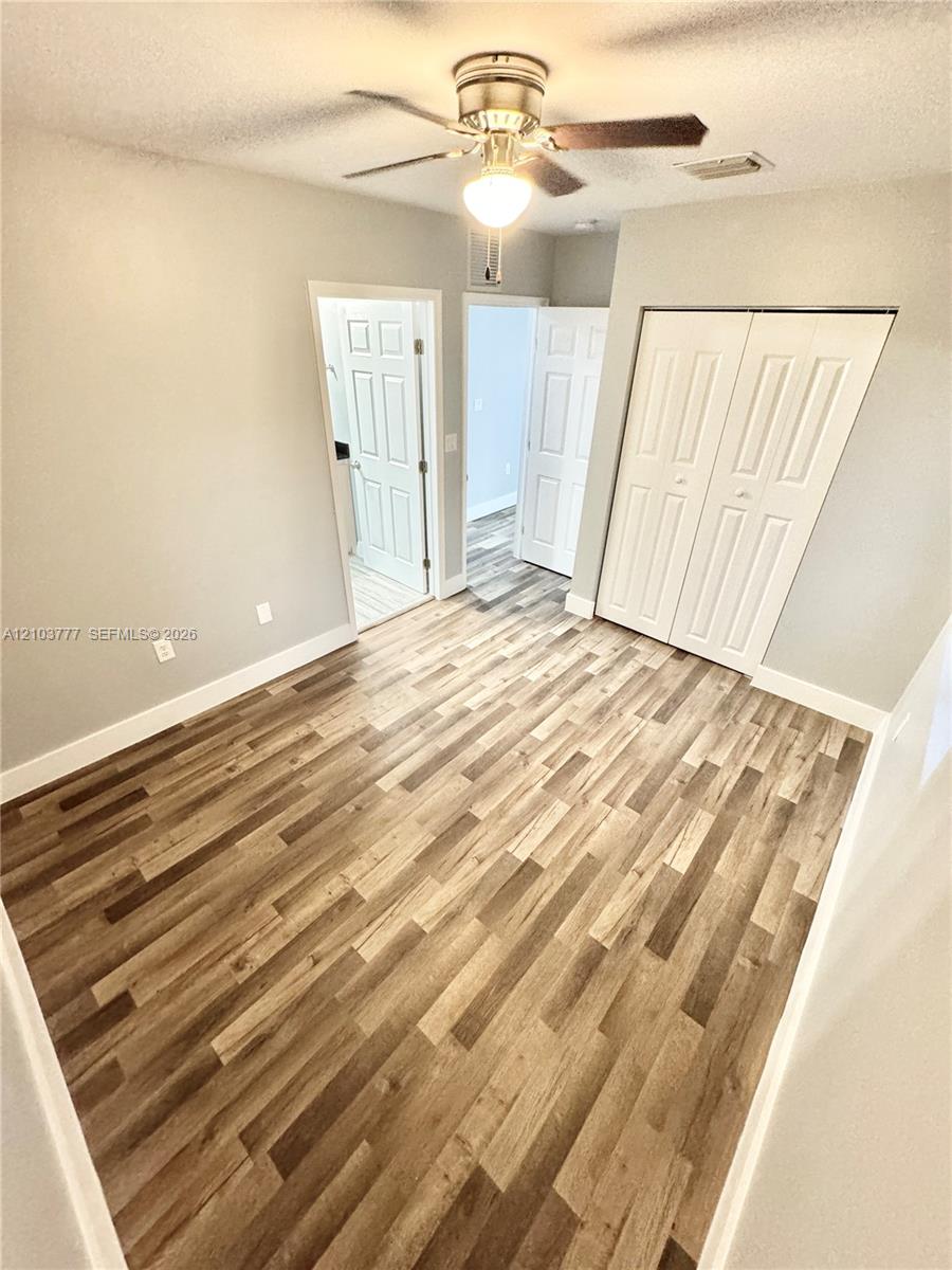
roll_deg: -1.9
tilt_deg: -32.5
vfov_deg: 102.1
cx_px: 476
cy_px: 635
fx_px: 513
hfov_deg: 85.7
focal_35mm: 14
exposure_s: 1/60
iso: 500
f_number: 2.2
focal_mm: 2.22
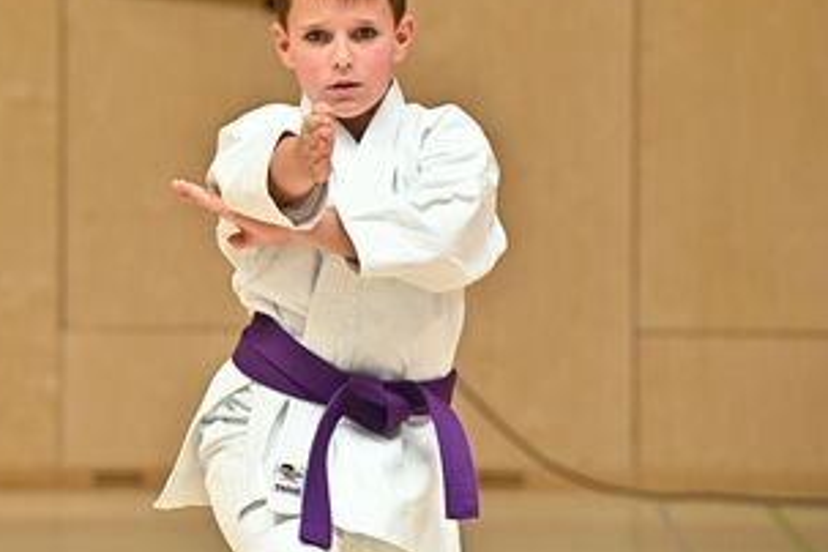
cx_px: 312
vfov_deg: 4.6
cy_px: 156
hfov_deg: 6.9
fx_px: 6830
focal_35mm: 297
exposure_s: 1/800
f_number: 6.3
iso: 2000
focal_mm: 200
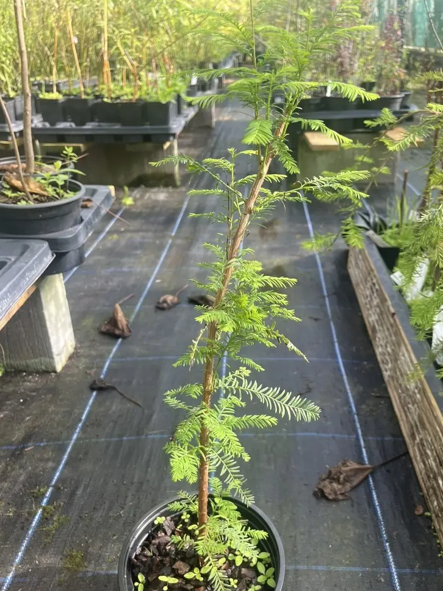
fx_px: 495
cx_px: 234
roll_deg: -0.9
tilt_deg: -29.4
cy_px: 326
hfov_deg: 48.2
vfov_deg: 61.5
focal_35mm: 29
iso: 40
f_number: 1.6
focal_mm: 5.1
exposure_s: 1/211
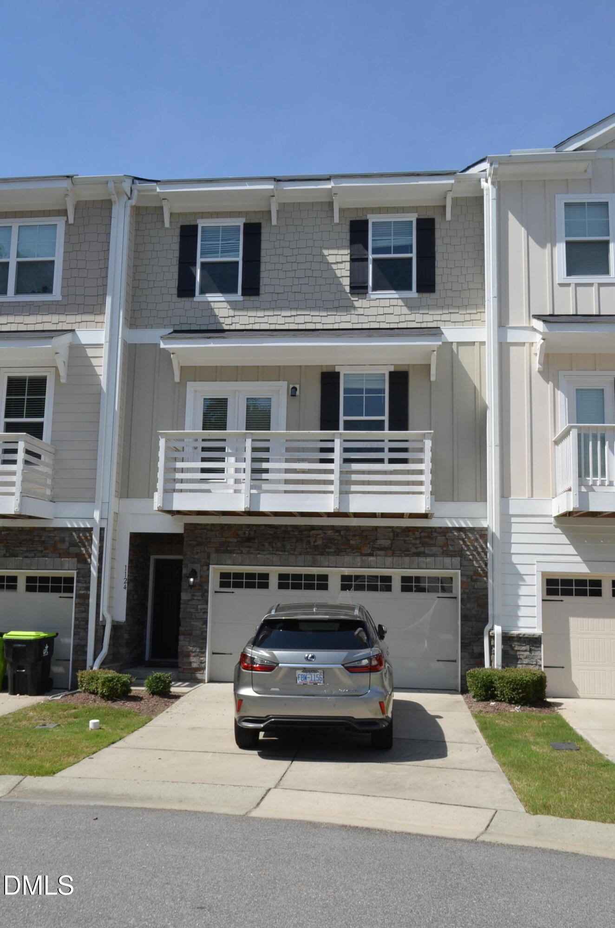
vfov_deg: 57.3
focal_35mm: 33
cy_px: 464
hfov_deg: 39.8
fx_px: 850
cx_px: 308
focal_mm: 22
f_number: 11
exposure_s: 1/500
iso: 400
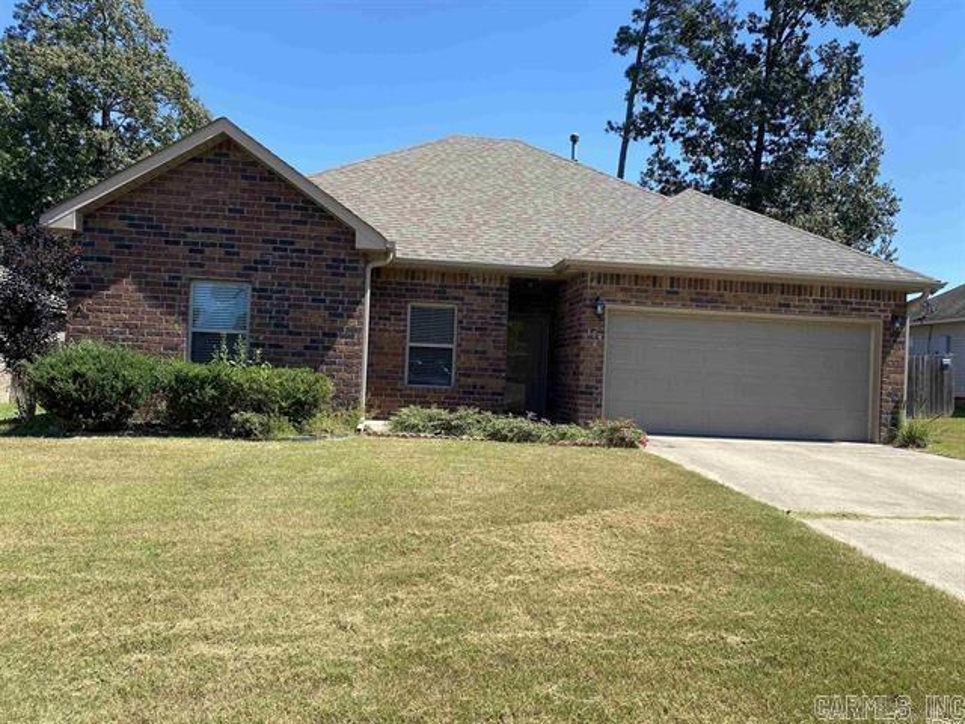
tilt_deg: +1.0
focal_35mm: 26
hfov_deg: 67.3
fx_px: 725
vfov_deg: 53.1
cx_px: 482
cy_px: 362
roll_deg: -3.2
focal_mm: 4.25
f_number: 1.8
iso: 32
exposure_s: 1/1629
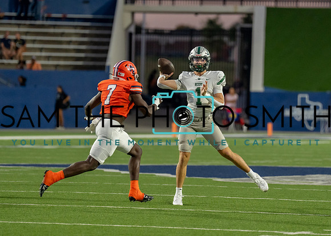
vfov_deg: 3.9
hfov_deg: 5.5
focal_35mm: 368
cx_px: 192
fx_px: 3456
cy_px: 102
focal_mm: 200
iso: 2000
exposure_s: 1/1600
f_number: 2.8
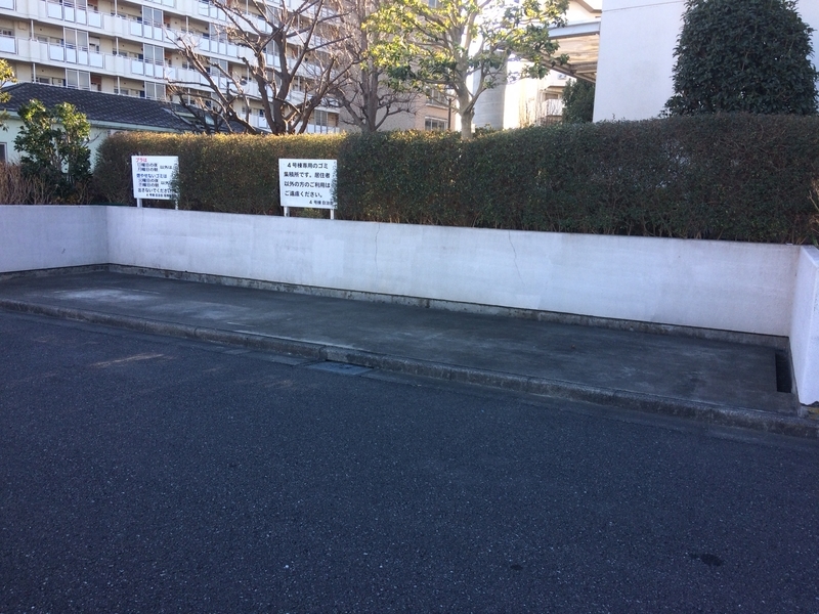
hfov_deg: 61.7
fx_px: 686
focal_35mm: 29
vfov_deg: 48.2
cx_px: 410
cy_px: 307
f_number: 2.2
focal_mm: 4.15
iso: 32
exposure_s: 1/225
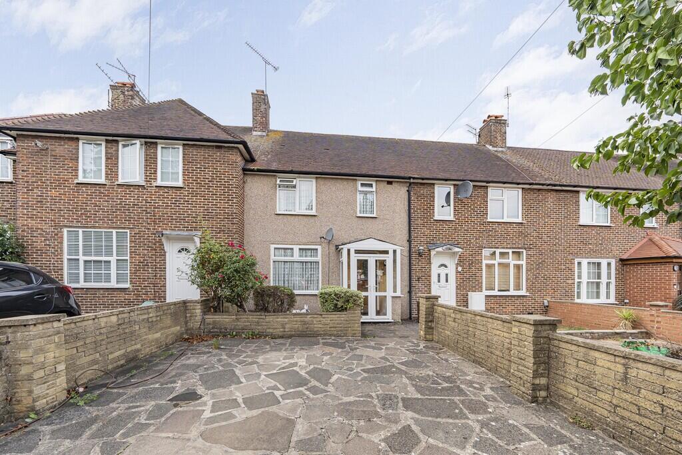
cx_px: 341
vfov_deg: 90.0
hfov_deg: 112.6
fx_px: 227
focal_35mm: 12
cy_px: 228
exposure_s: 1/200
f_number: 9
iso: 320
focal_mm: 12
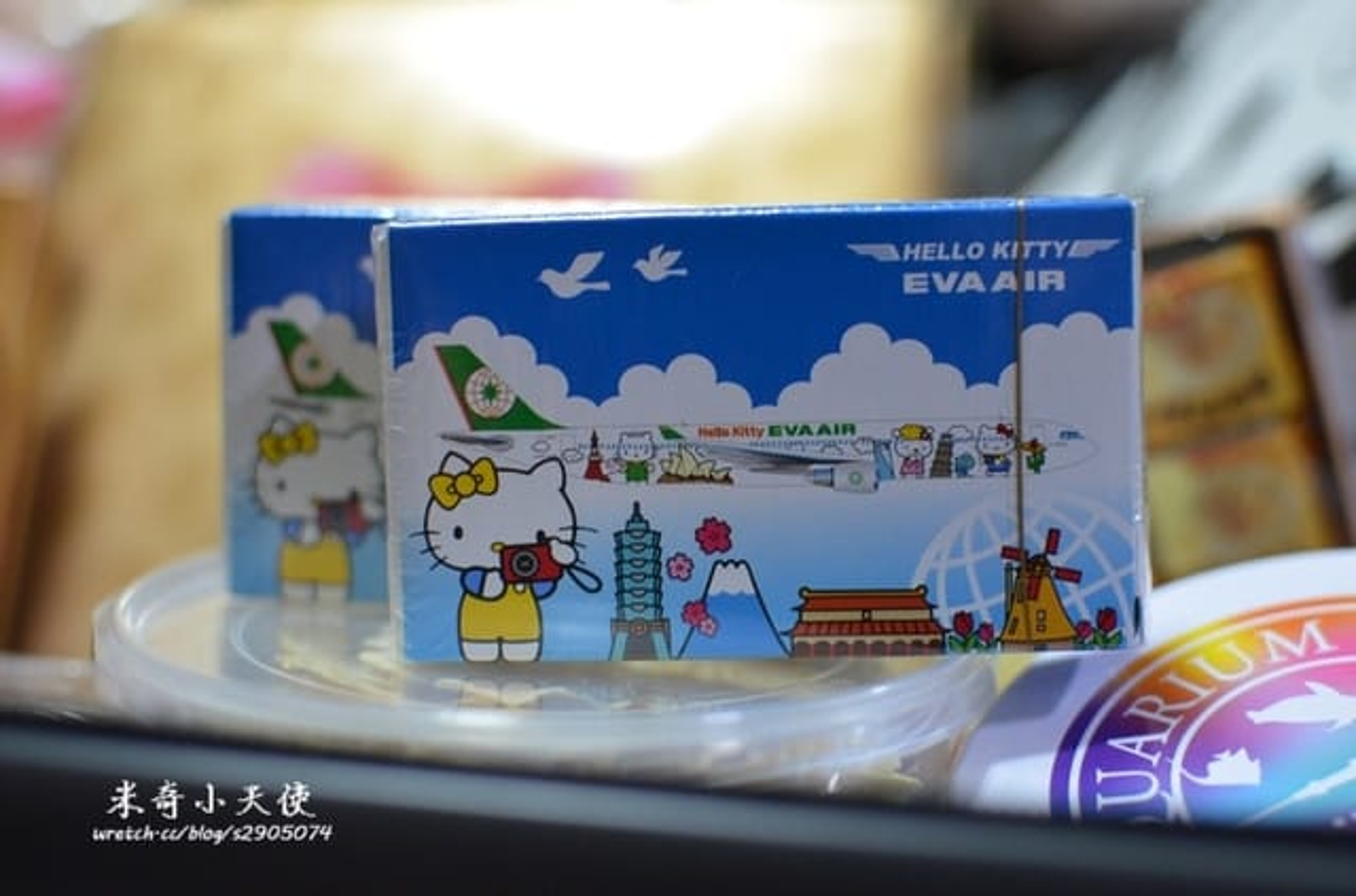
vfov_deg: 25.6
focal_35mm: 52
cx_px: 678
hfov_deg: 37.9
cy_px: 448
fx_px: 1972
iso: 1600
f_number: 2.5
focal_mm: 35
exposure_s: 1/40
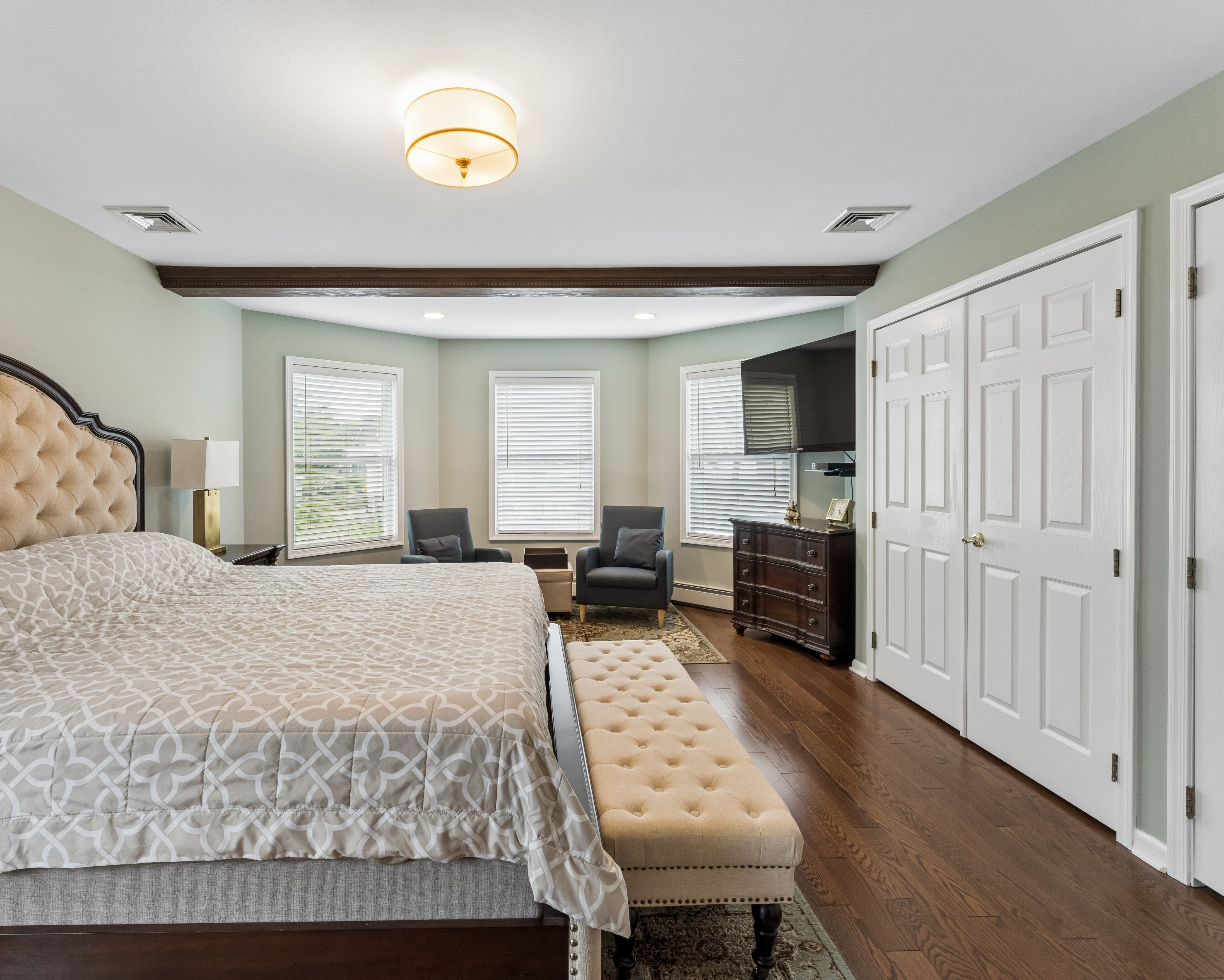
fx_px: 617
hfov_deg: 89.3
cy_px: 483
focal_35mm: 17
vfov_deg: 76.9
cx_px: 555
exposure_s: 1/10
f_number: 13
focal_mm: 14.9
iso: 400
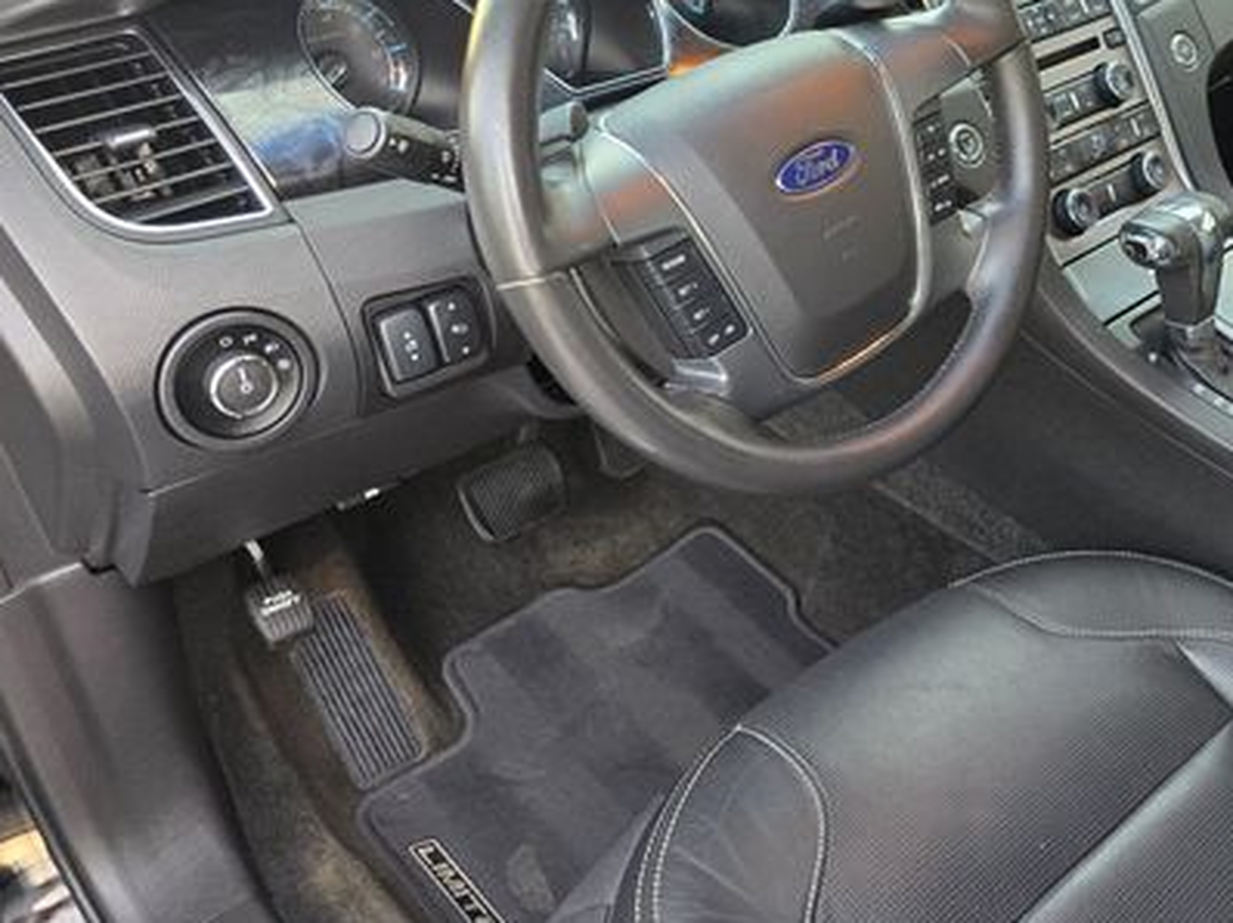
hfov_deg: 47.7
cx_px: 967
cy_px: 341
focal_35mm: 37
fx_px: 1317
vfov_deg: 38.4
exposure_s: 1/120
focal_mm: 6.3
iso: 250
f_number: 1.7
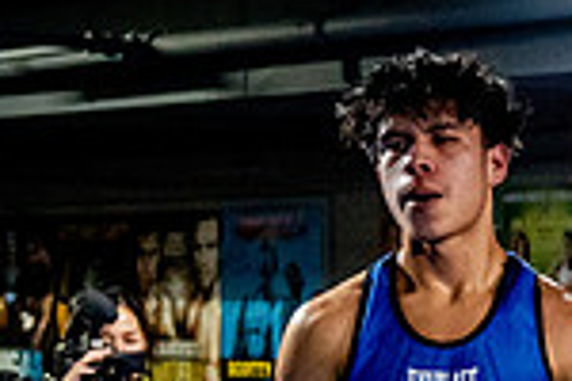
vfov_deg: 8.4
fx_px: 2574
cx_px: 1091
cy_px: 330
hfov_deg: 11.6
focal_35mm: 162
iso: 5000
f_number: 2.8
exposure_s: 1/800
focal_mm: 28
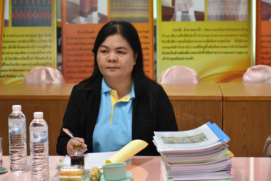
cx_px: 136
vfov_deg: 13.8
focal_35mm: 99
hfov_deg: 20.6
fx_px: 745
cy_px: 90
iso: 800
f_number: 5
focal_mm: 66
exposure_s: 1/50
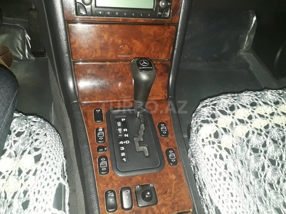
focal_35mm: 27
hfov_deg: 65.3
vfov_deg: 51.4
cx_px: 143
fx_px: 223
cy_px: 107
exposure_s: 1/25
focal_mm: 3.6
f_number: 1.9
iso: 200
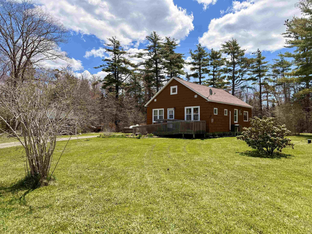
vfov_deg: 56.8
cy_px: 117
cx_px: 156
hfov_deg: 71.6
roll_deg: -0.8
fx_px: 216
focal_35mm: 24
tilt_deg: +3.4
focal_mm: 6.76
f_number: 1.78
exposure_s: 1/6711
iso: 100
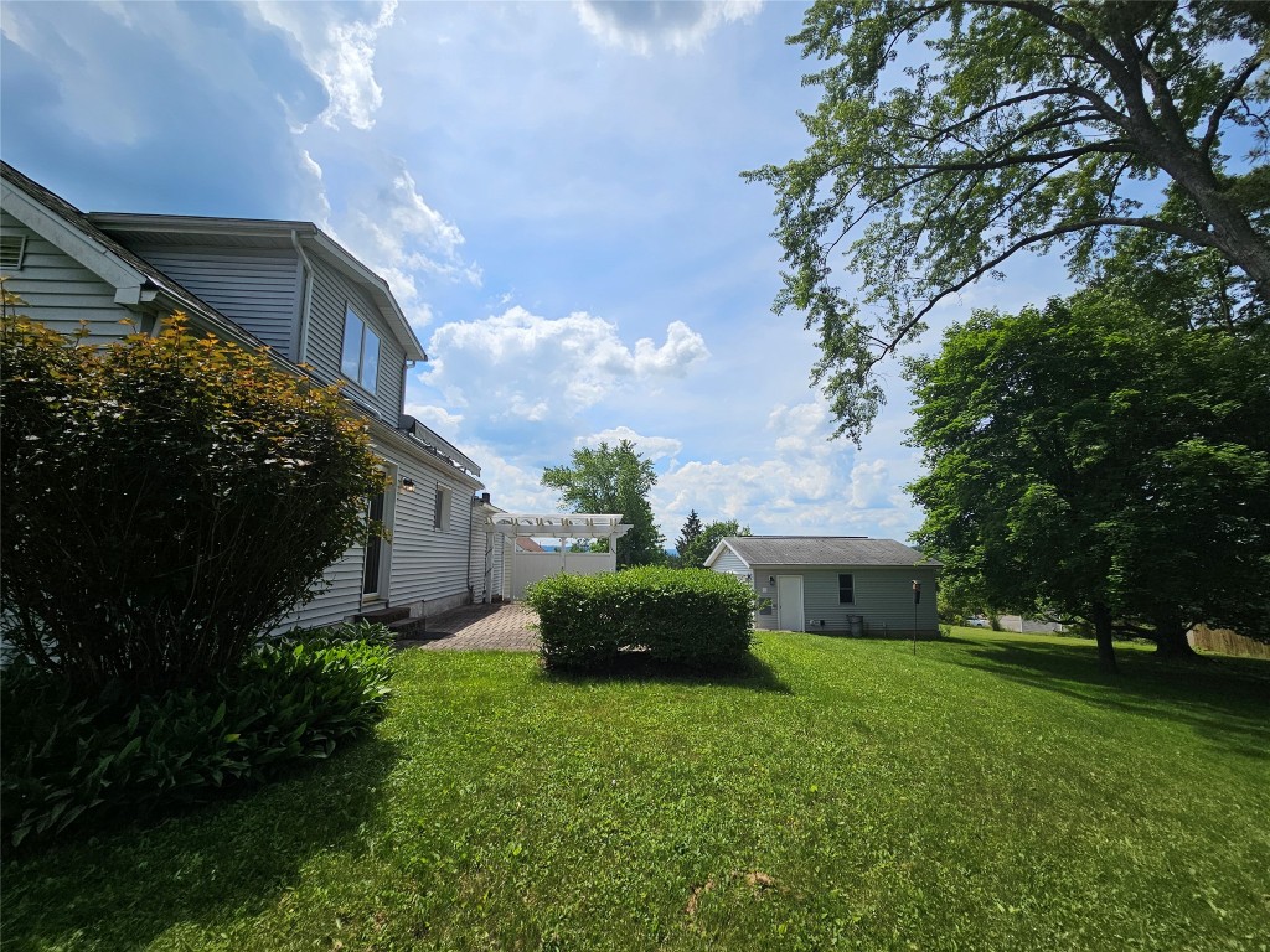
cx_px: 635
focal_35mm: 13
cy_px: 476
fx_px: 477
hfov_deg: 106.2
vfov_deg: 89.9
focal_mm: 2.2
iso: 50
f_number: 2.2
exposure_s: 1/4176
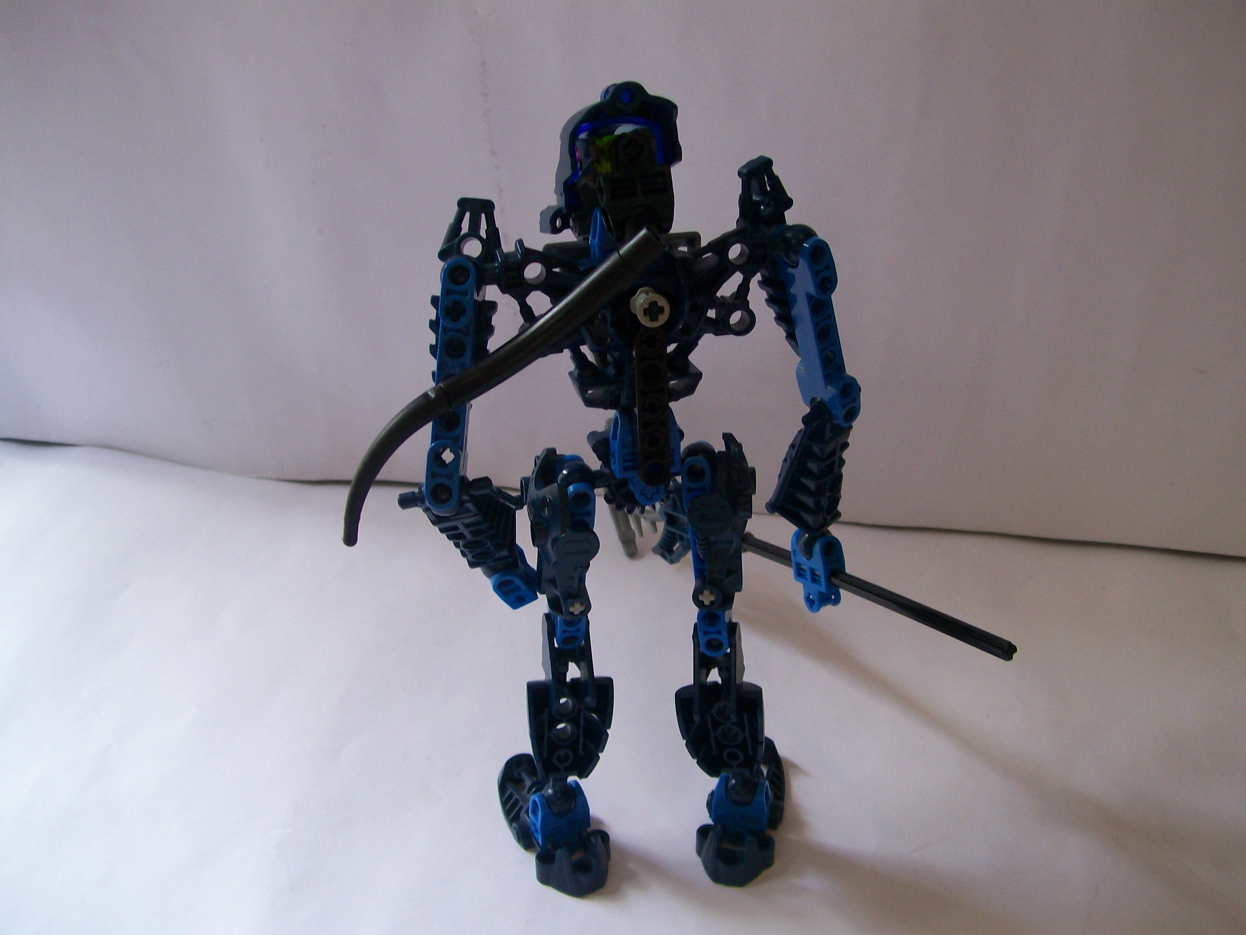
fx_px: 1296
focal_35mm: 36
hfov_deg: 51.4
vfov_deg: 39.7
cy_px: 468
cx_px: 623
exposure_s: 1/66
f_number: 2.7
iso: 80
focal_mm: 6
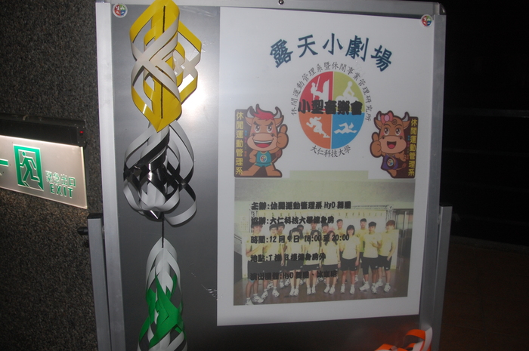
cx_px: 264
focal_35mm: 30
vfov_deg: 43.5
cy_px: 176
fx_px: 440
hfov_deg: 62.0
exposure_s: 1/60
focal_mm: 20
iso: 400
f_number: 3.8
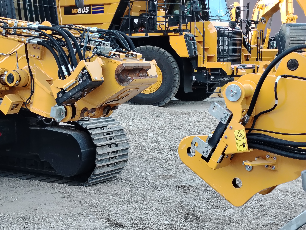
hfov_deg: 27.4
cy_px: 115
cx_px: 153
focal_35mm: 71
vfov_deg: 20.7
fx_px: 628
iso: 372
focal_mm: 5.25
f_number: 1.75
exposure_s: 1/50
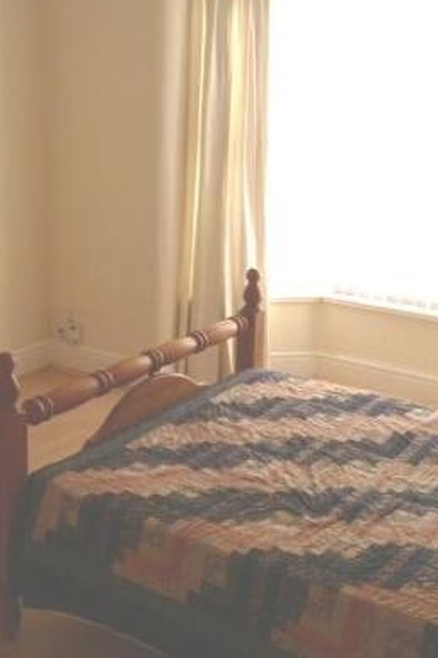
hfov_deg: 24.6
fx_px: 1005
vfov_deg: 36.2
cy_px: 294
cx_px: 209
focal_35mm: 55
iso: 64
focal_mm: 4.28
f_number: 2.4
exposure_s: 1/424
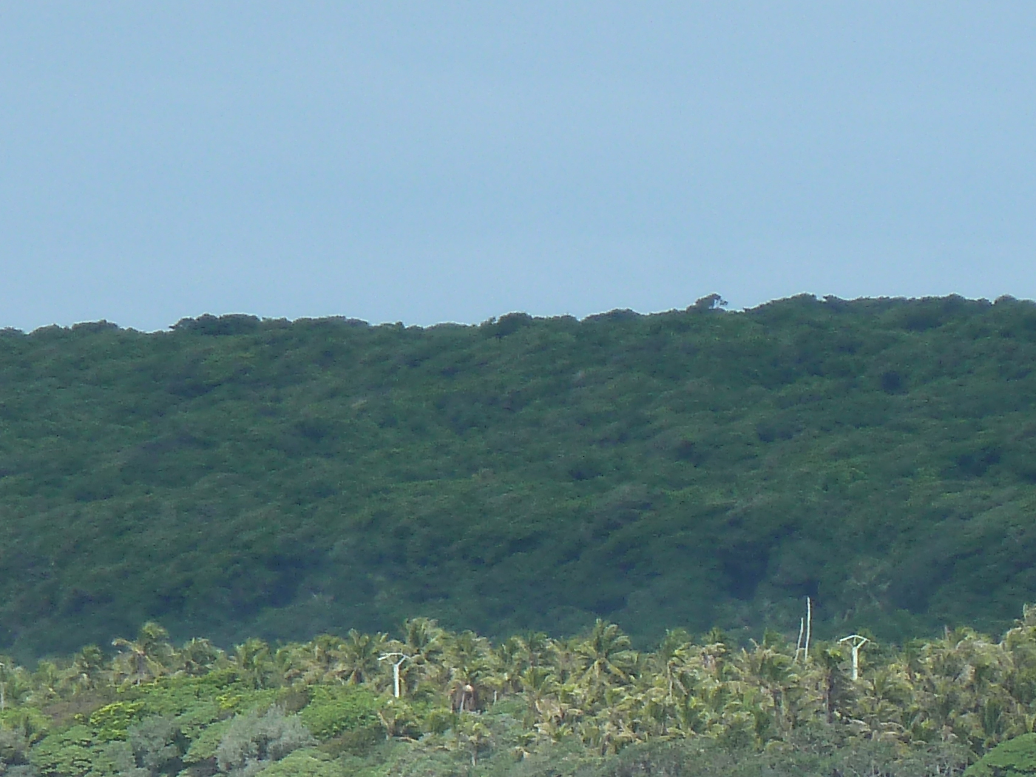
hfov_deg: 2.1
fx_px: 27981
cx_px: 546
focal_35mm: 935
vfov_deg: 1.6
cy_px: 676
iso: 80
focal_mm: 49.2
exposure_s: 1/500
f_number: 4.9
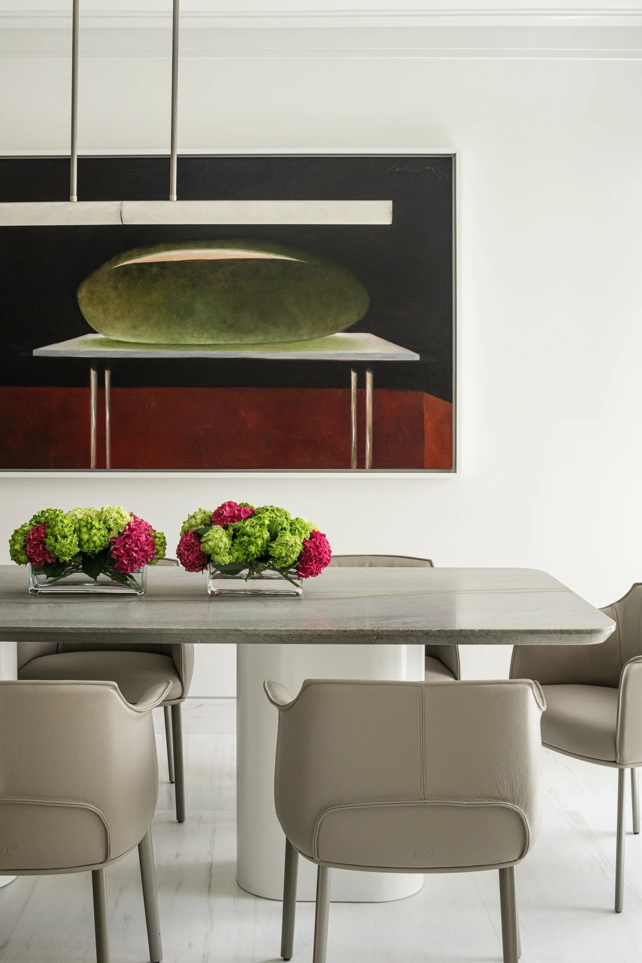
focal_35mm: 46
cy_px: 481
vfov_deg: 42.7
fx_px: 1230
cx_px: 320
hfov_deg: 29.3
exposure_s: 1/125
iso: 500
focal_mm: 45
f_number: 10
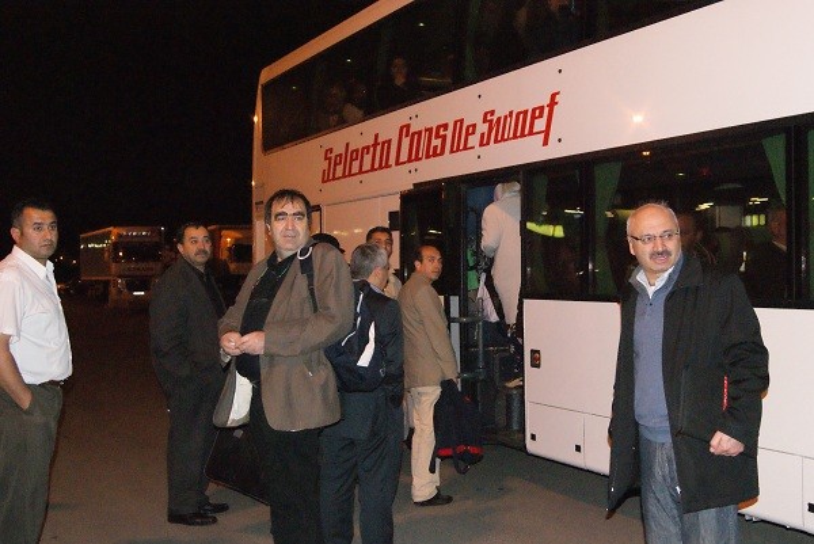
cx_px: 407
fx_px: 1018
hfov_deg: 43.6
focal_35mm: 45
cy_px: 272
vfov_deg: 29.9
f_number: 5.6
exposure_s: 1/60
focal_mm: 30
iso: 3200
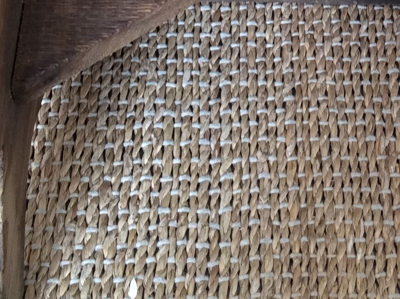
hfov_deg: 20.4
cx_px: 334
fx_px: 1096
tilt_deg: -54.6
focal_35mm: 95
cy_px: -28
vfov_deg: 15.1
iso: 64
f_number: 2.4
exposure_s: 1/25
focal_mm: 3.3
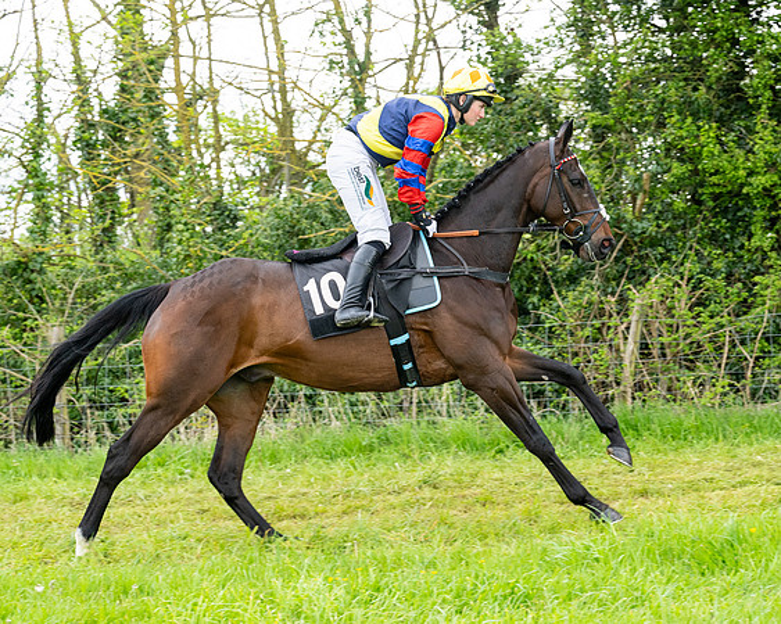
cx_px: 386
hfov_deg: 18.4
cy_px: 294
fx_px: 2412
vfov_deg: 14.7
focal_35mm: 104
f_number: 5
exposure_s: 1/640
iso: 400
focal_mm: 70
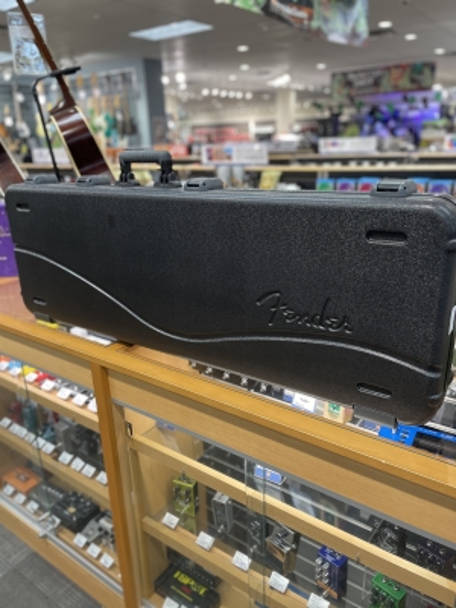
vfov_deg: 67.3
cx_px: 228
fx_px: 457
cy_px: 304
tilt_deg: -17.5
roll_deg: +2.8
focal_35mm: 26
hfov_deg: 53.1
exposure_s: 1/60
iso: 100
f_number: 1.6
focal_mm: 4.2
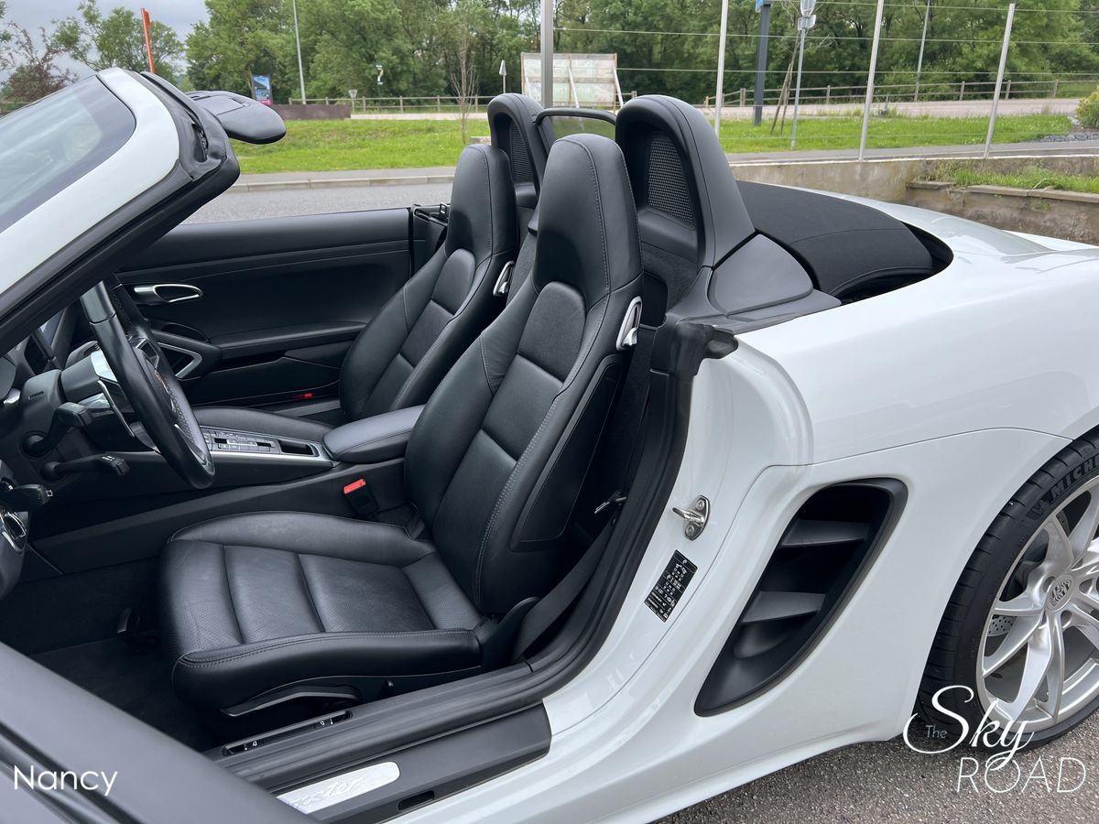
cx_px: 550
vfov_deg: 53.1
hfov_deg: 67.3
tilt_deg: -20.6
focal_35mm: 26
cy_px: 412
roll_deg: -0.1
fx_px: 825
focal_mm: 5.7
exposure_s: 1/1159
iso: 50
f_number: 1.5
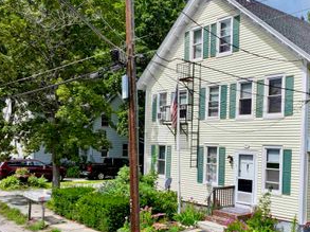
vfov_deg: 34.7
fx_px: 367
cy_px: 157
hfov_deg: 45.2
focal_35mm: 41
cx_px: 204
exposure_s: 1/2500
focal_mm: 12.29
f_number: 2.8
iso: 130
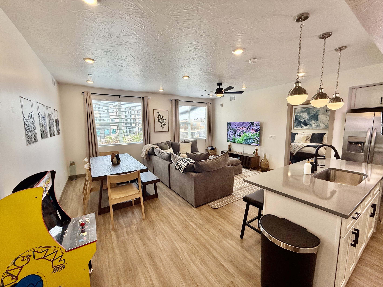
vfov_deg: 85.7
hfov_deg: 102.1
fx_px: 155
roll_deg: -0.4
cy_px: 144
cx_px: 192
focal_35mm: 14
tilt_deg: -6.9
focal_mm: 2.22
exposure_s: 1/181
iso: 64
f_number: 2.2
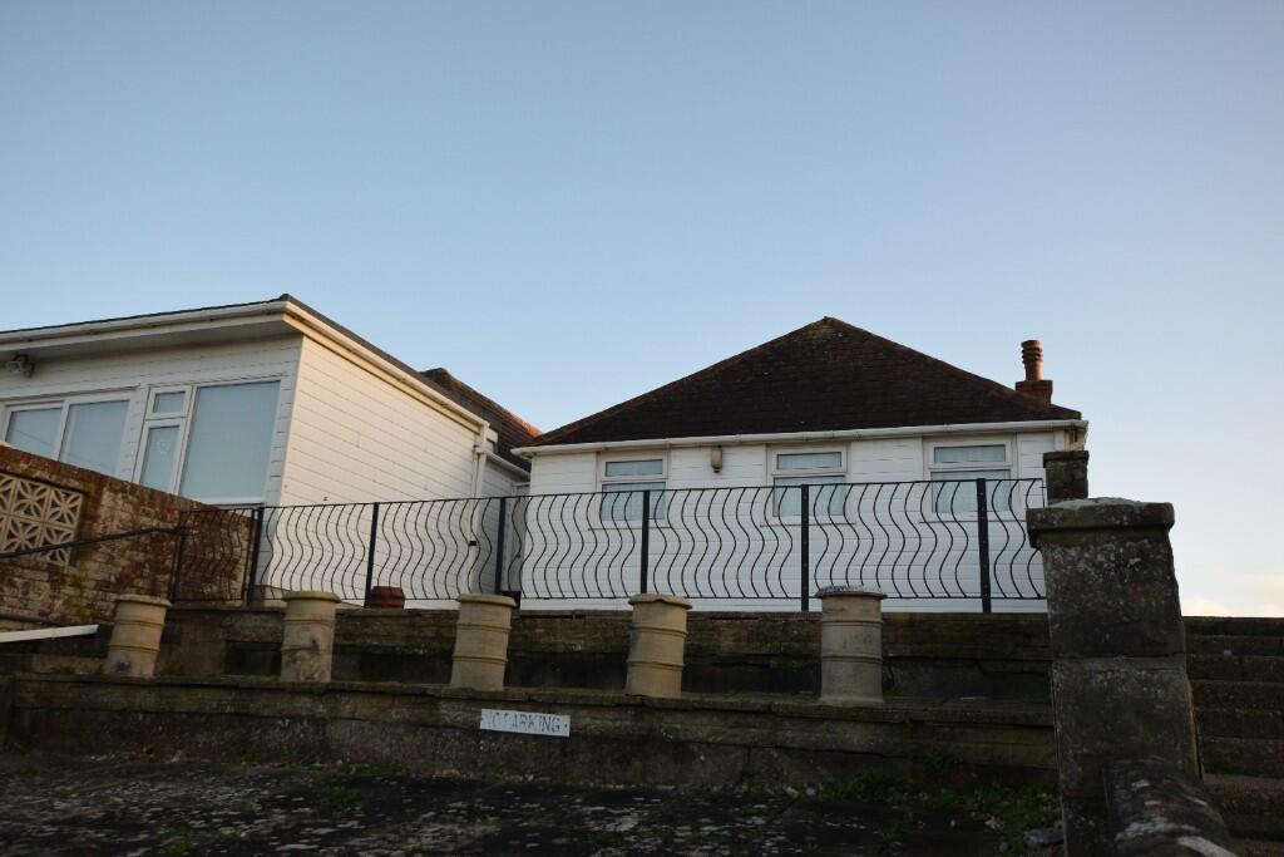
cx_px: 642
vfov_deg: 43.6
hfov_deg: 61.9
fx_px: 1070
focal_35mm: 30
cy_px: 428
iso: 400
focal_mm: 20
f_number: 5.6
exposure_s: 1/250
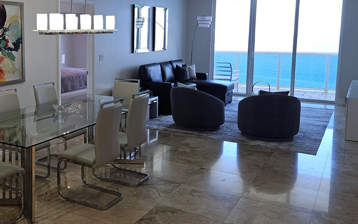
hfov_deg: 49.0
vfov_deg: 32.6
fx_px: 381
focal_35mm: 39
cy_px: 80
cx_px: 103
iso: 32
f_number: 1.8
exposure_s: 1/60
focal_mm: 5.4
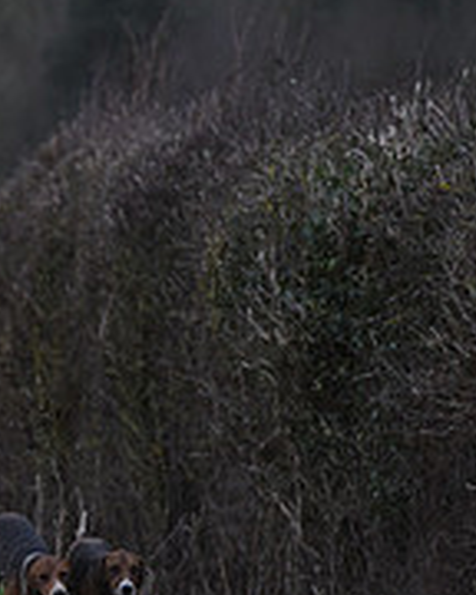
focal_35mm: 558
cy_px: 301
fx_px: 9826
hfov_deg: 2.8
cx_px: -443
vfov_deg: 3.5
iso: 1600
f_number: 5.6
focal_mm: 185
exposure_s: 1/1250
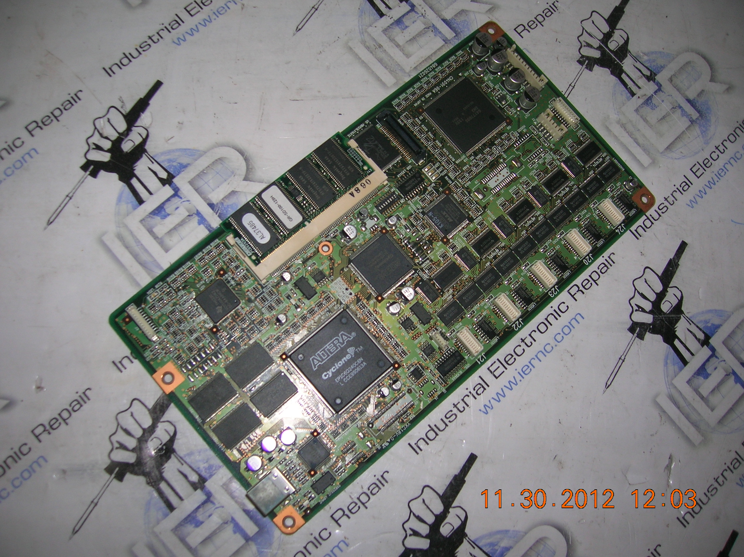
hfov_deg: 54.0
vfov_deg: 41.7
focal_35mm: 34
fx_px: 730
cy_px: 278
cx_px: 372
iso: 50
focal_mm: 5.7
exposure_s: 1/60.1
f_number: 2.9
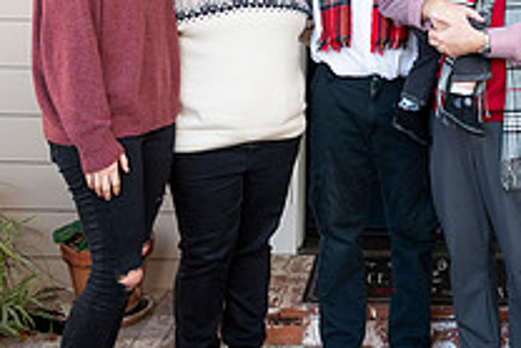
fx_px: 970
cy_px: -26
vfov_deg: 19.6
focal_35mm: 67
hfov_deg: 29.2
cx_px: 441
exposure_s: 1/125
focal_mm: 24
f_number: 4
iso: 400
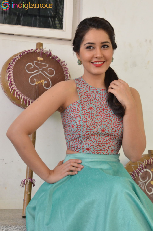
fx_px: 596
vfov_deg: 22.0
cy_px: 116
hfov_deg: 14.6
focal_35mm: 93
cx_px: 76
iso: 2000
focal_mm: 62
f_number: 8
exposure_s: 1/125
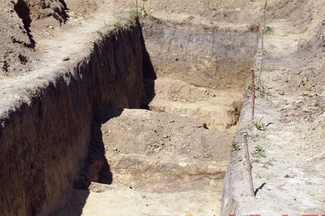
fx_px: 935
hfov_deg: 19.7
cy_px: 130
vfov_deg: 13.1
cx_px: 137
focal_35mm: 104
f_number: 9
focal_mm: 45
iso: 100
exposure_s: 1/400
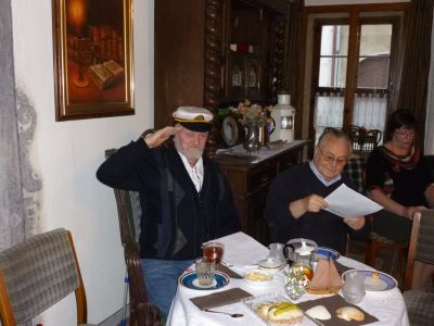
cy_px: 163
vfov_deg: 39.7
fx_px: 451
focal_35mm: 36
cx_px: 217
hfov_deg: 51.4
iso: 400
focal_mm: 6.4
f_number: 3.1
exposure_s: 1/60
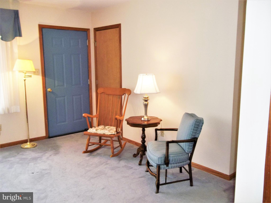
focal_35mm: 32
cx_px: 136
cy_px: 102
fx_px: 251
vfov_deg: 44.2
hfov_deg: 56.8
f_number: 2.9
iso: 160
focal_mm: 5.7
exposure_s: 1/30
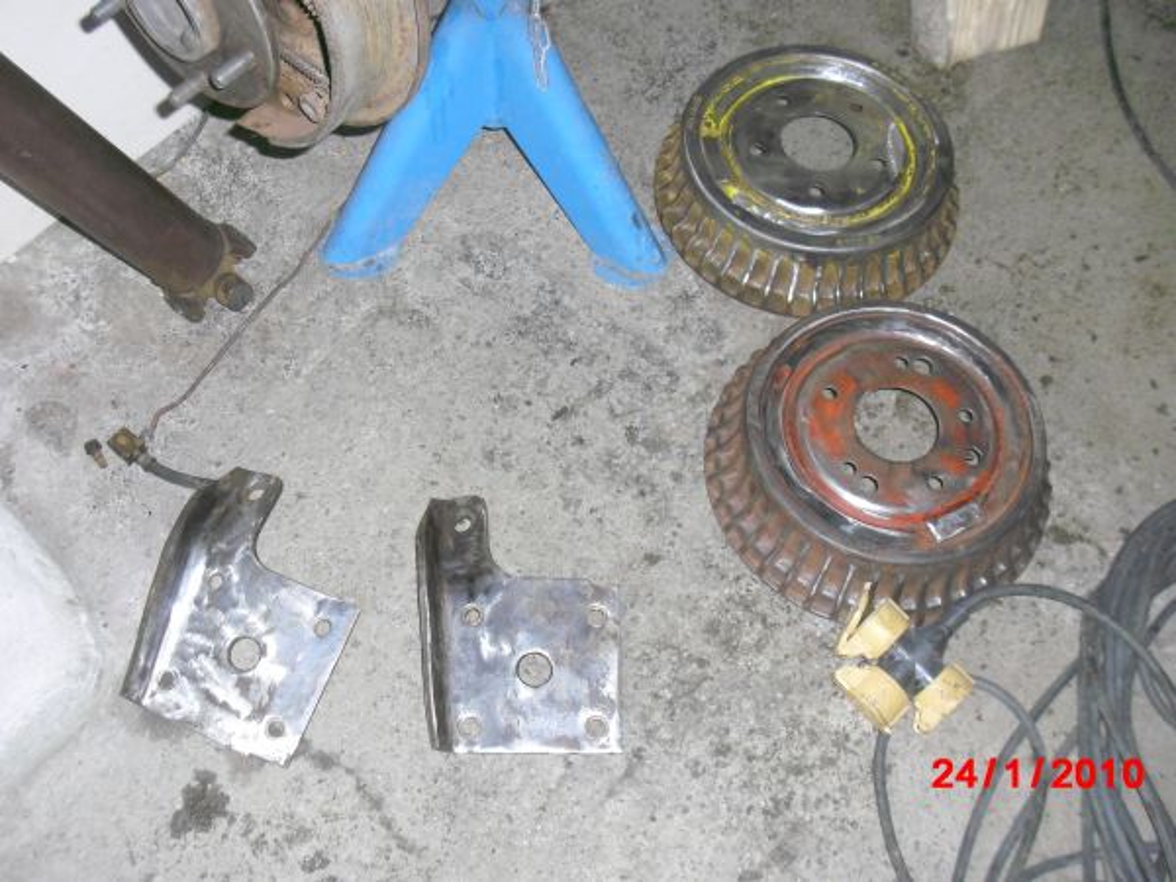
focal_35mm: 38
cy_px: 441
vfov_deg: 37.7
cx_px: 588
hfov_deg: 49.0
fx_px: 1291
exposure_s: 1/60
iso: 200
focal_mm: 6.2
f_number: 2.8
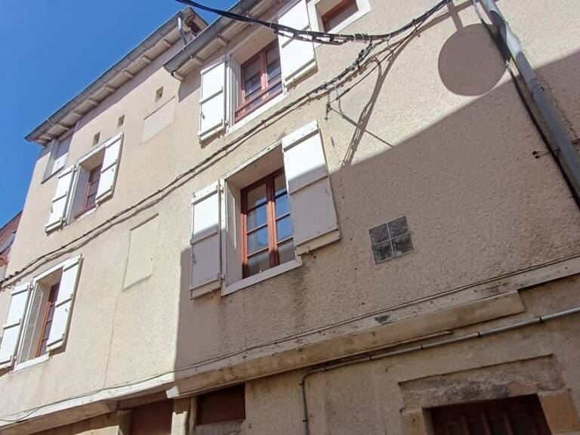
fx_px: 268
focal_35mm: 16
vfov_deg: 78.1
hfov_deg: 94.5
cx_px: 290
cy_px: 218
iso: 40
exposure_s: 1/833
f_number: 2.2
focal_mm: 1.64
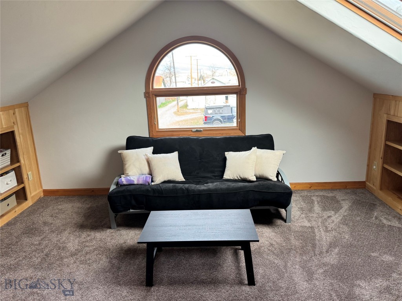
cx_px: 201
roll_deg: +2.5
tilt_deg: -12.5
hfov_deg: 71.6
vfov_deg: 56.8
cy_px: 150
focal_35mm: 24
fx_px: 279
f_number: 1.78
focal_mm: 6.76
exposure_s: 1/120
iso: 125
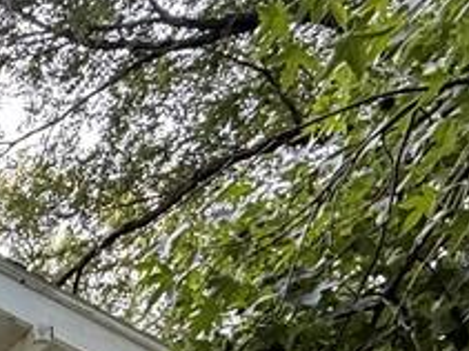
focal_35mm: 68
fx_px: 921
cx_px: -411
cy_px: 735
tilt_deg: +2.8
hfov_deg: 19.6
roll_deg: -0.5
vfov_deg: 16.0
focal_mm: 2.22
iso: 125
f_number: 2.2
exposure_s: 1/99
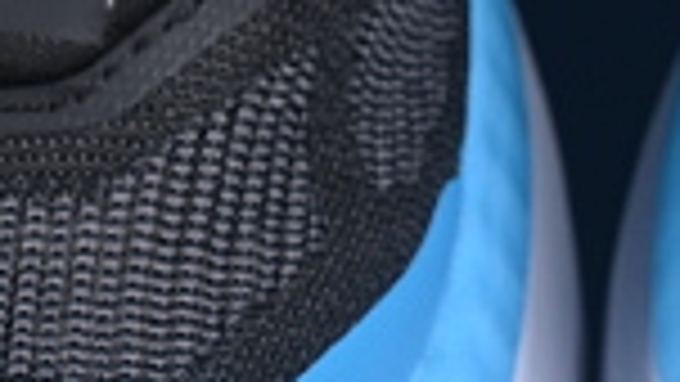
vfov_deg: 2.2
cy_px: -157
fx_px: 10153
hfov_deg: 3.8
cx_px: 703
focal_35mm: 563
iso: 160
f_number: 6.3
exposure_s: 1/60
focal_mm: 50
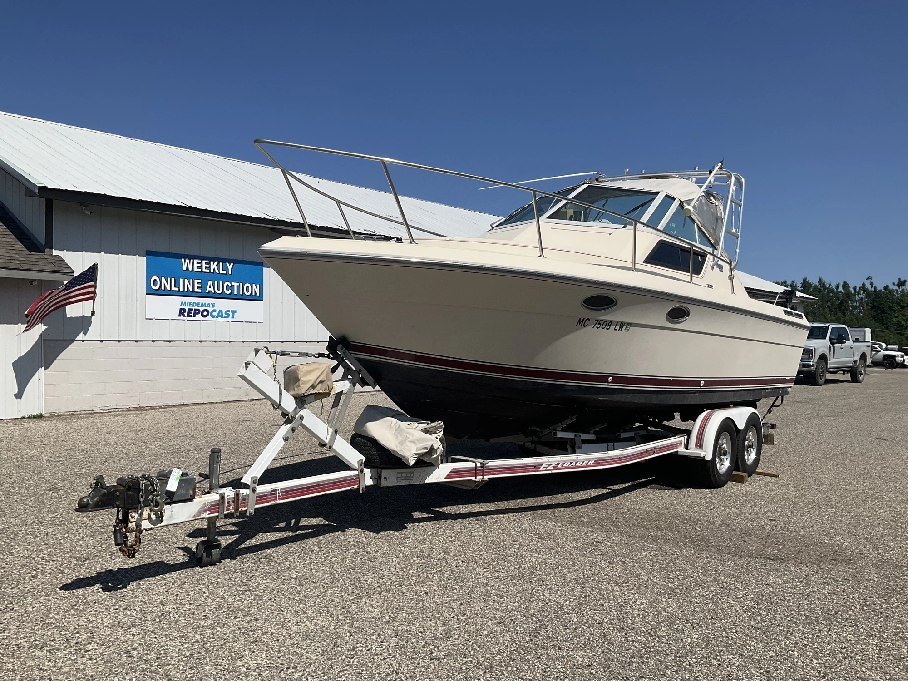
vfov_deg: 48.2
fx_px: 761
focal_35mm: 29
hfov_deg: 61.7
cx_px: 454
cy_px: 340
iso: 25
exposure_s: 1/4065
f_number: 1.8
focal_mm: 3
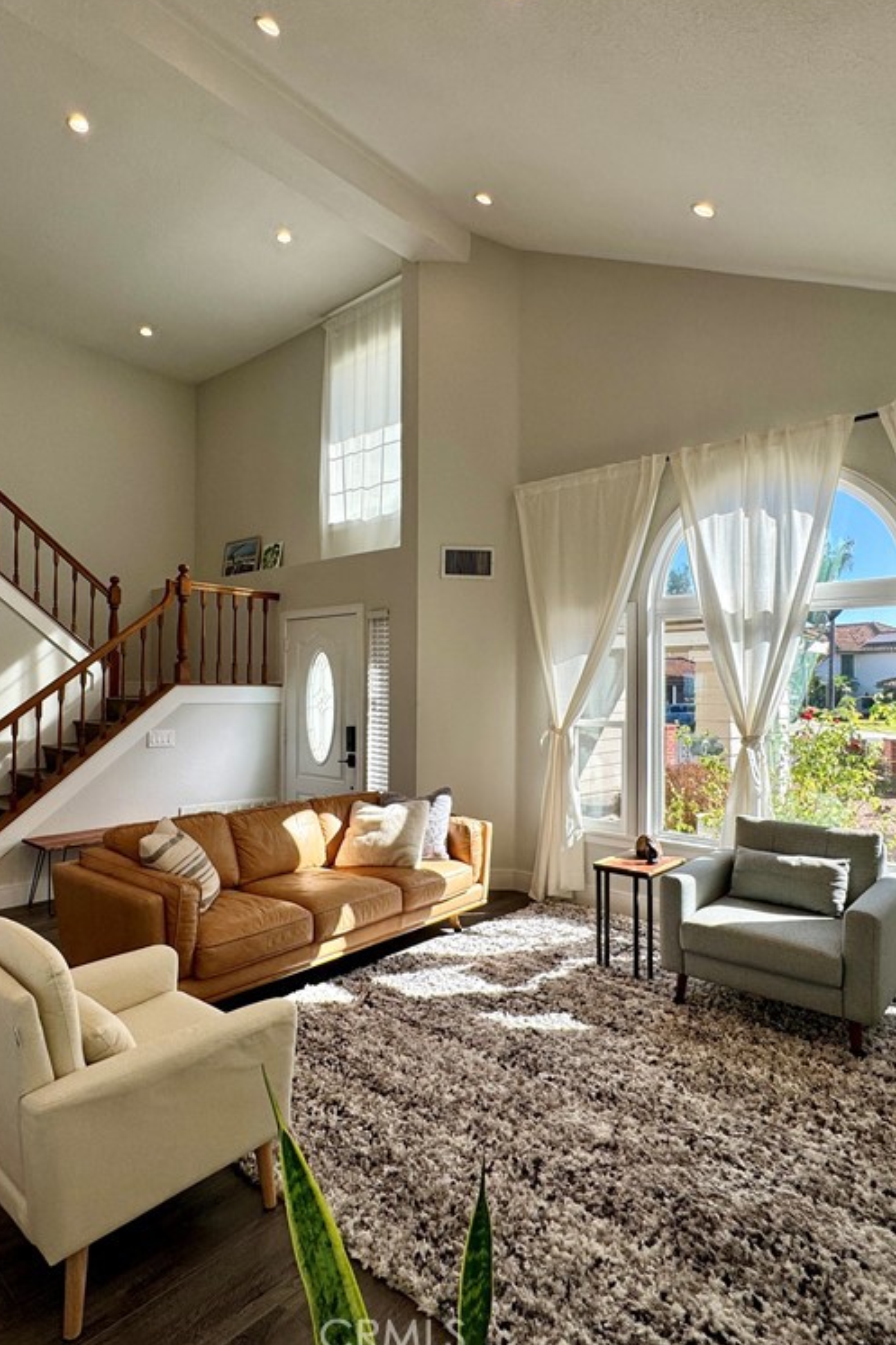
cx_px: 407
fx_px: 747
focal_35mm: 20
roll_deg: -0.6
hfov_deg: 61.8
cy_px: 669
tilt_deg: +1.1
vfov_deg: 84.0
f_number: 2.2
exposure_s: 1/416
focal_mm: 2.22
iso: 40
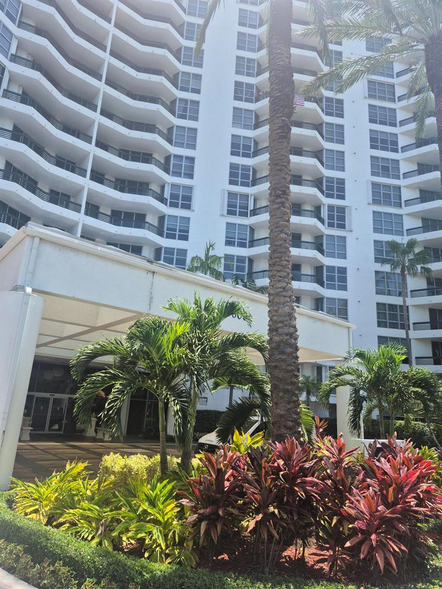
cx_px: 221
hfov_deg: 58.9
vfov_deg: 73.9
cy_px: 294
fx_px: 392
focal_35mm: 23
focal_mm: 5.4
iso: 25
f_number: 1.8
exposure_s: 1/778
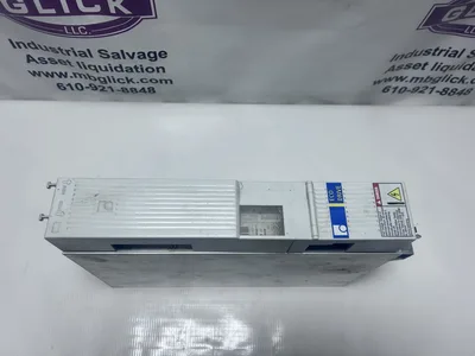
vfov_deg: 53.1
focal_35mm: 26
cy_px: 178
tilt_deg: -64.4
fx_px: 357
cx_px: 238
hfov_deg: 67.3
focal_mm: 5.7
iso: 50
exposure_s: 1/940
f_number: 1.5
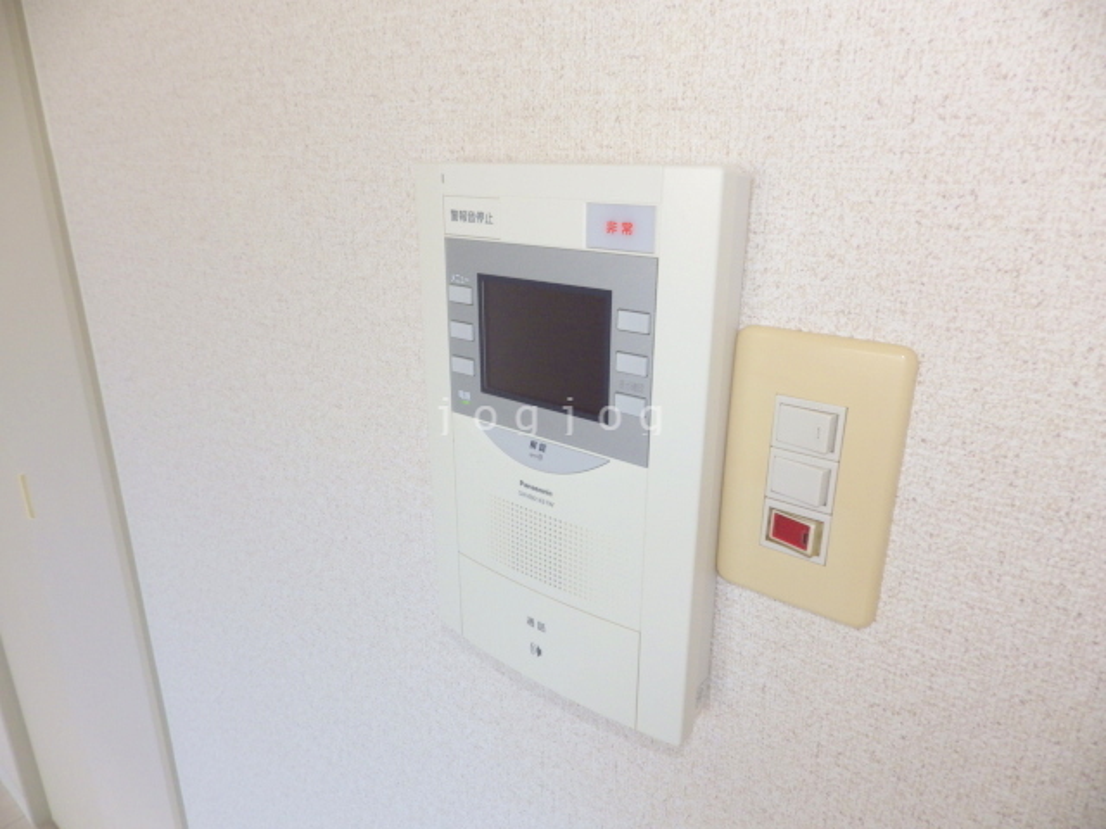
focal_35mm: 22
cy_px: 414
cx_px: 553
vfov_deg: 61.1
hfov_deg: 76.4
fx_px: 703
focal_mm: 4
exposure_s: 1/60
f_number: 3.1
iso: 100
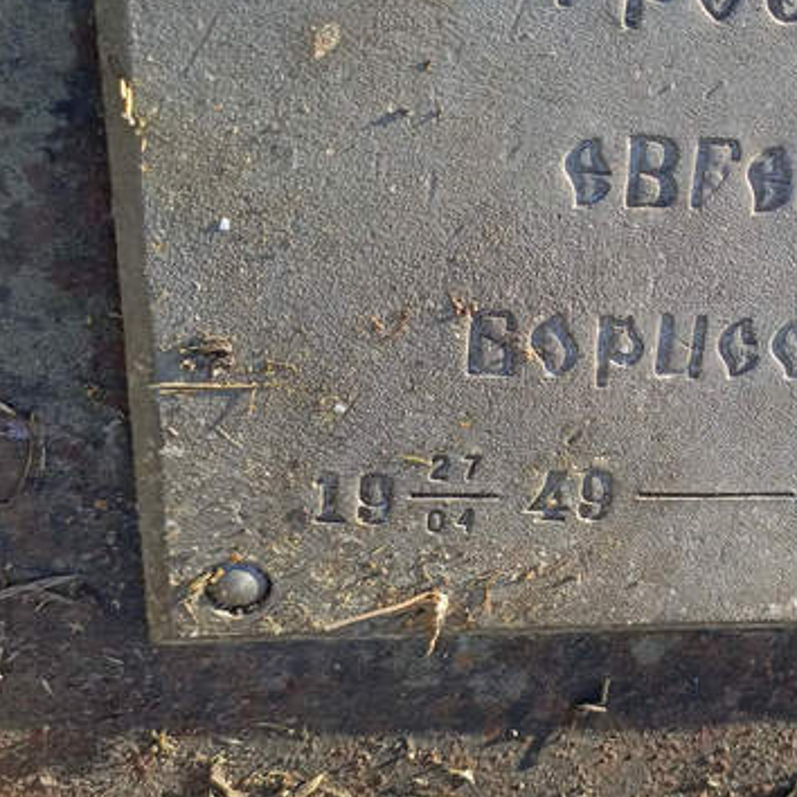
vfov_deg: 34.0
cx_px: 700
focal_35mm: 50
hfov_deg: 32.5
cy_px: 378
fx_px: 1302
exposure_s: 1/231
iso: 112
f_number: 1.69
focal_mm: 4.76
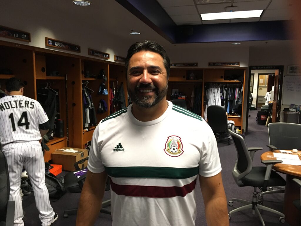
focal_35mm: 29
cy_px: 113
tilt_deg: -5.6
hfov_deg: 61.7
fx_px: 252
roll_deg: -0.7
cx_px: 150
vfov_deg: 48.2
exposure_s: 1/30
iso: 200
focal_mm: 4.15
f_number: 2.2
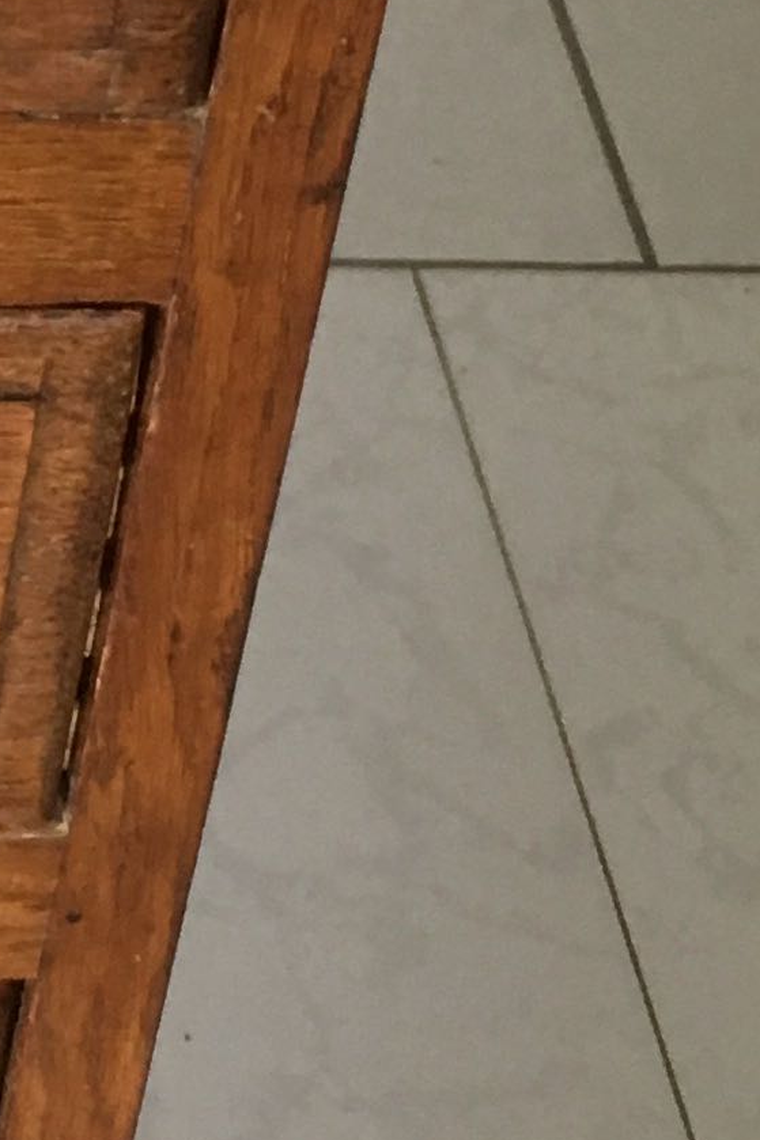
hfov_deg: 8.9
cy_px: 202
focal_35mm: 145
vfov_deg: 14.1
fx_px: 4593
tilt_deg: -42.8
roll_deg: -1.1
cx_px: -750
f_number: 2.2
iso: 100
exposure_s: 1/30
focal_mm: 4.15
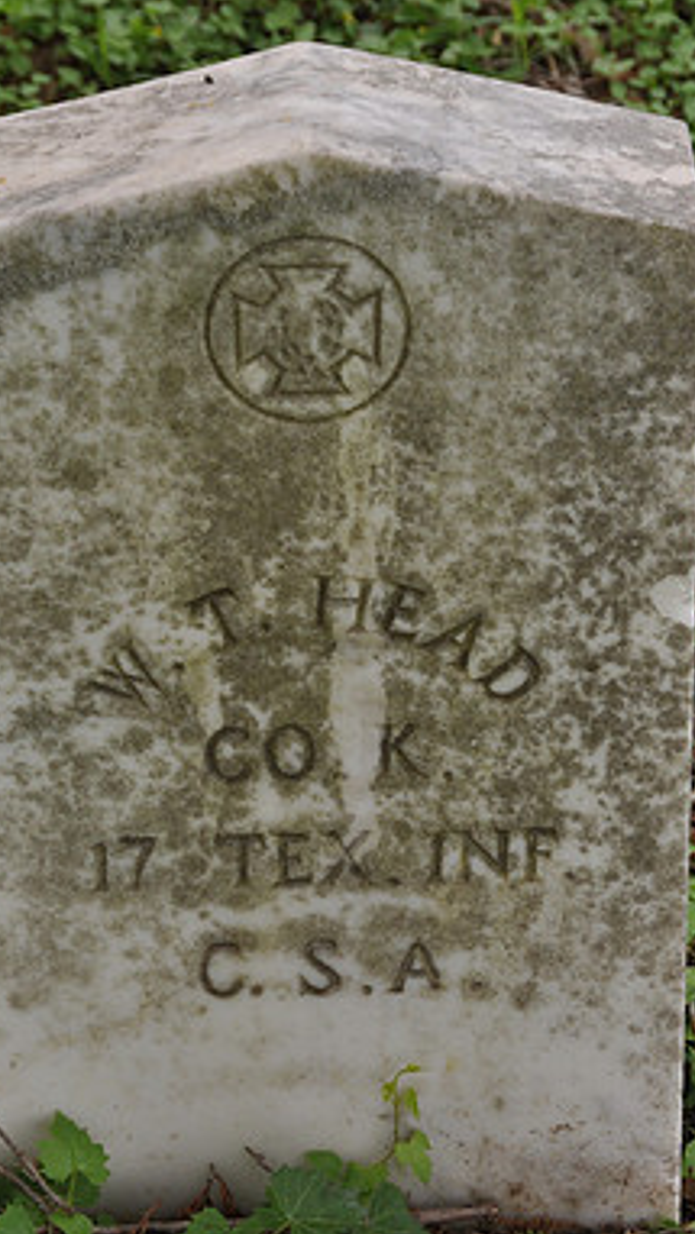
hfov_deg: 9.8
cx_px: 323
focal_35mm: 124
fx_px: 4061
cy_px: 615
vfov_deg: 17.3
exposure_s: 1/200
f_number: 7.1
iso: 200
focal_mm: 52
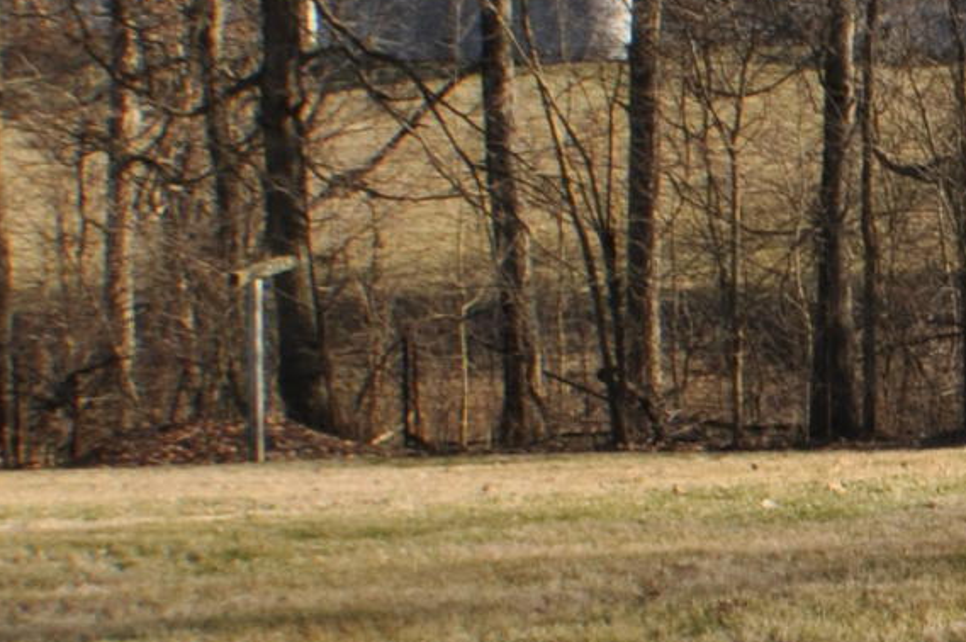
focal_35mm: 174
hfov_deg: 11.4
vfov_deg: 7.9
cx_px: 1392
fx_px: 4664
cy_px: 335
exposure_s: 1/200
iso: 200
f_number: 13
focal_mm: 22
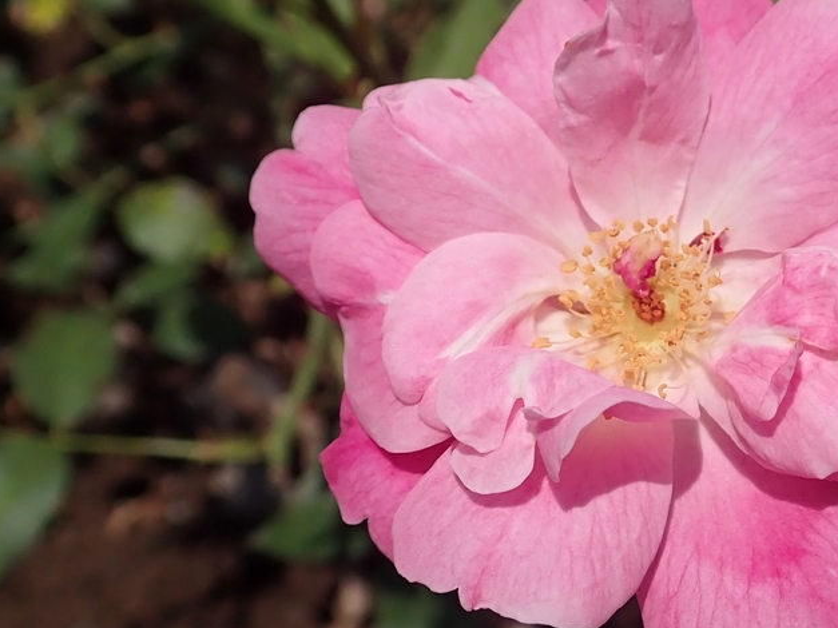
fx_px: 1186
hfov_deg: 37.6
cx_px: 659
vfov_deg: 29.7
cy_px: 310
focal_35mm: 49
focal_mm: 5.5
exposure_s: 1/400
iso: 100
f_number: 9
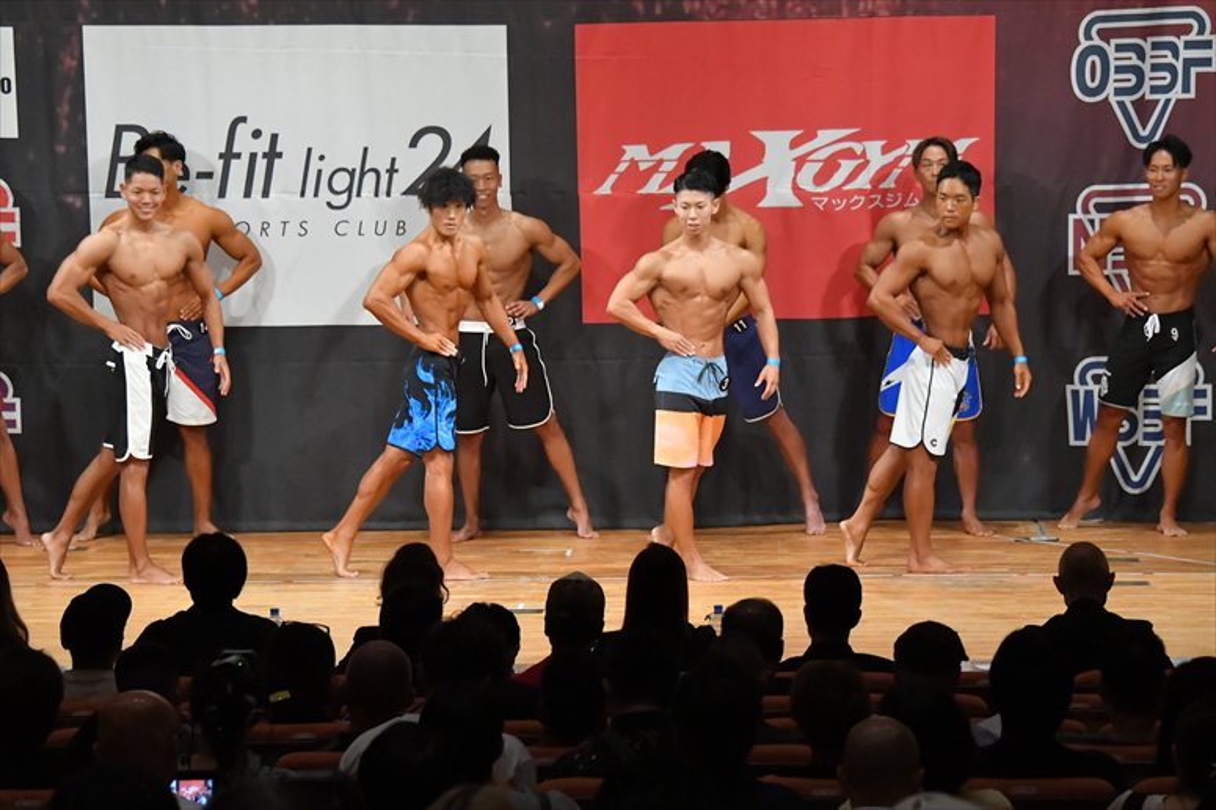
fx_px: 5301
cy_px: 405
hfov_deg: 13.1
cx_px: 608
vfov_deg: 8.7
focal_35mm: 157
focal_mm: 105
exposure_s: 1/400
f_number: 5.6
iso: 9000
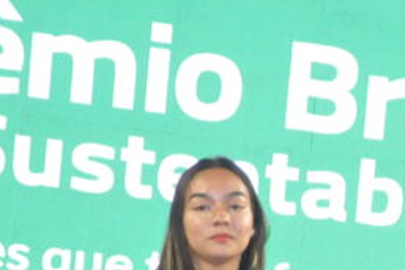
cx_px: 553
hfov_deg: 8.5
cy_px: 422
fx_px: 2687
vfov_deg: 5.7
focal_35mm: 239
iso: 2500
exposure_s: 1/80
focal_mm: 40
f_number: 5.6
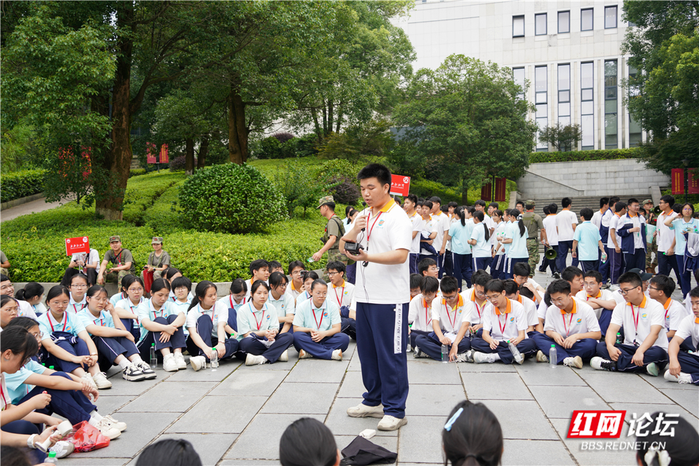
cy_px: 233
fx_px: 835
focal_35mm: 43
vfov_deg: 31.2
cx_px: 350
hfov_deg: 45.4
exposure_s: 1/100
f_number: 5
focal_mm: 43
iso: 100
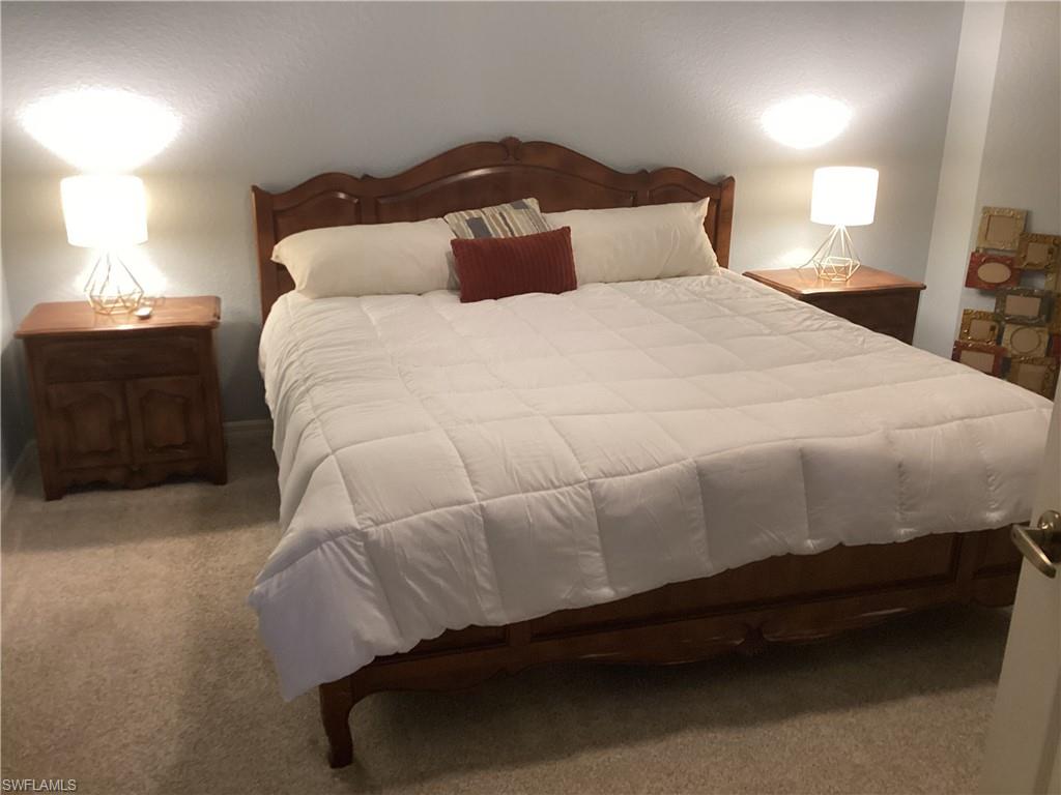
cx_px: 530
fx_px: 950
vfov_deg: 45.4
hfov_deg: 58.4
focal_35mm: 31
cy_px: 398
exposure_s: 1/60
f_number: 2.4
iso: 250
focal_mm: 3.3
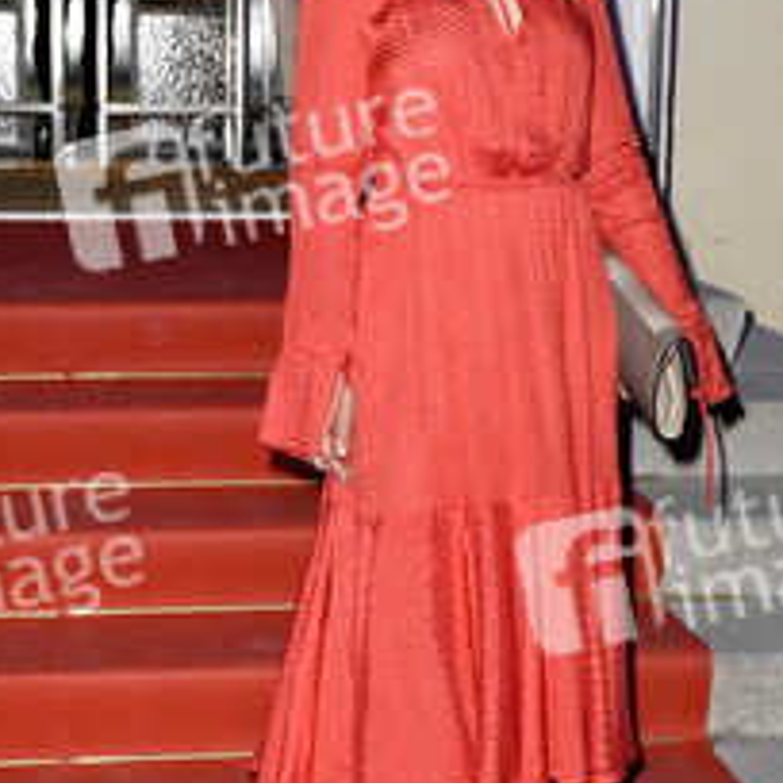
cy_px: 372
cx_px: 365
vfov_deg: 23.1
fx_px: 1919
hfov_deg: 23.1
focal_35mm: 75
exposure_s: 1/160
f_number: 6.3
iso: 1600
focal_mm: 30
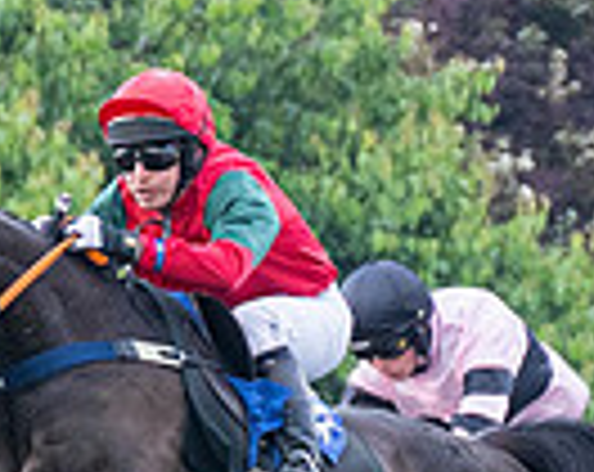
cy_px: 483
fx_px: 15840
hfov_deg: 2.1
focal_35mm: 903
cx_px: 418
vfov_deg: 1.7
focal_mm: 98
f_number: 4
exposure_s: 1/1000
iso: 800
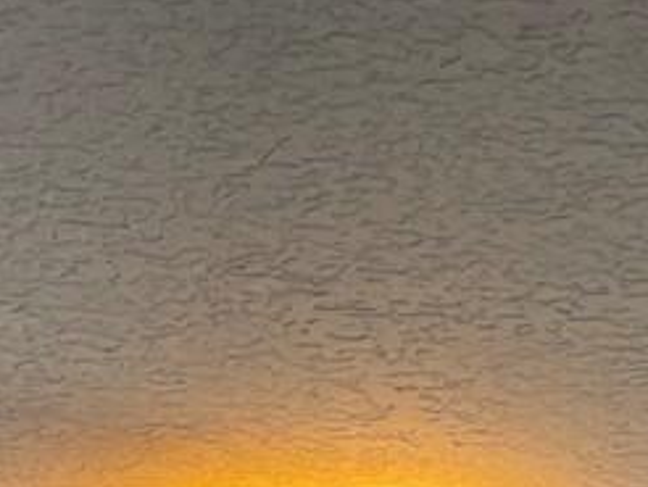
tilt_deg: +0.7
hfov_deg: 11.6
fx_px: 3167
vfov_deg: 7.6
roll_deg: -2.0
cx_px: -3
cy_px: 1524
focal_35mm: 169
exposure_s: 1/120
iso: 40
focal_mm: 4.2
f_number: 1.6
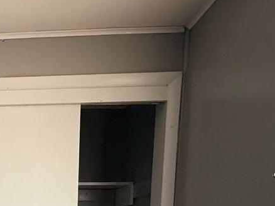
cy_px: 270
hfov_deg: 36.4
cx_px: -9
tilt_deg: -8.0
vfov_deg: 26.5
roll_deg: -0.6
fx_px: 366
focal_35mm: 46
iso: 400
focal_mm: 2.22
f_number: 2.2
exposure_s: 1/120
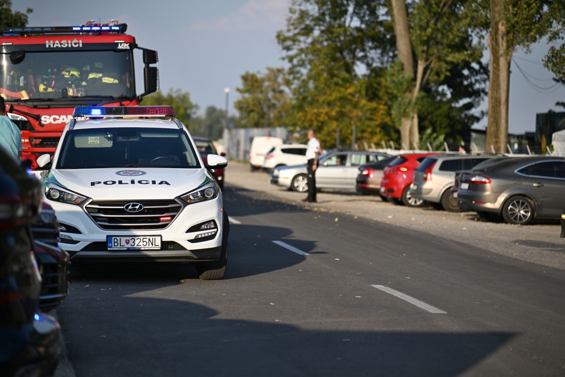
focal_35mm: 133
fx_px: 2087
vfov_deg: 10.3
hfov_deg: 15.4
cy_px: 188
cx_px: 282
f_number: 2.8
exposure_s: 1/1250
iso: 80
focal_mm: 133
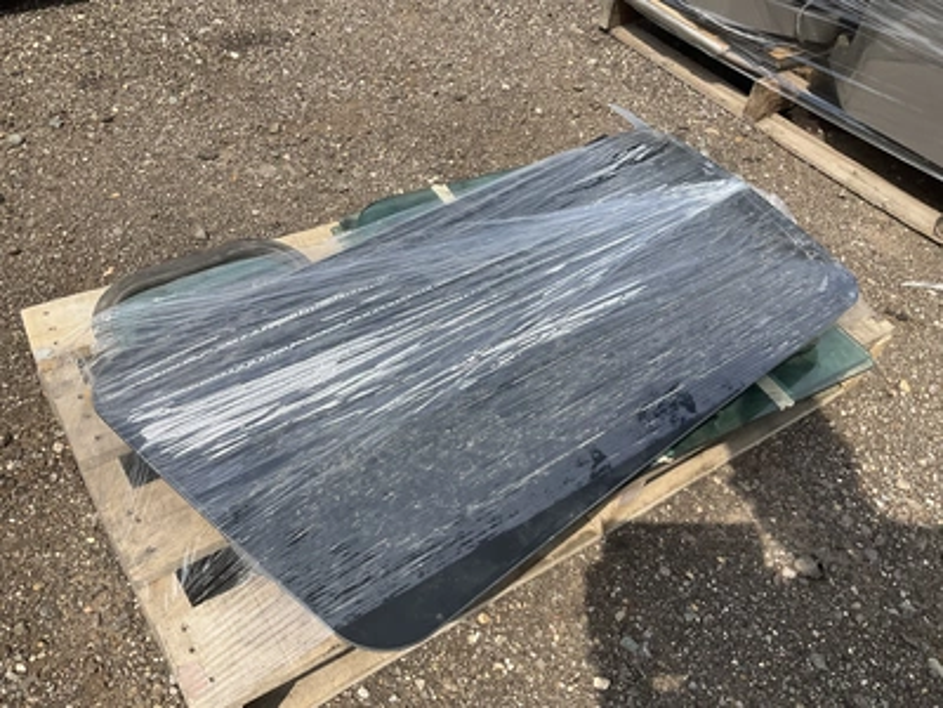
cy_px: 354
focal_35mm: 29
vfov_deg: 48.2
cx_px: 472
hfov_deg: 61.7
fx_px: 790
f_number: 1.8
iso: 25
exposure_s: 1/1626
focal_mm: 3
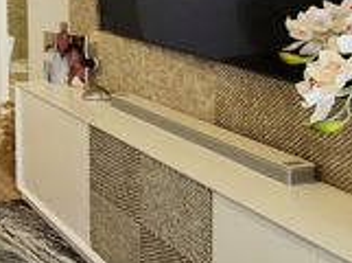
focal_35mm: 57
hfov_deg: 28.3
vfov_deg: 24.2
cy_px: -13
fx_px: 578
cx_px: -97
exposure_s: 1/100
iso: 160
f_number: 2.2
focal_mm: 2.2
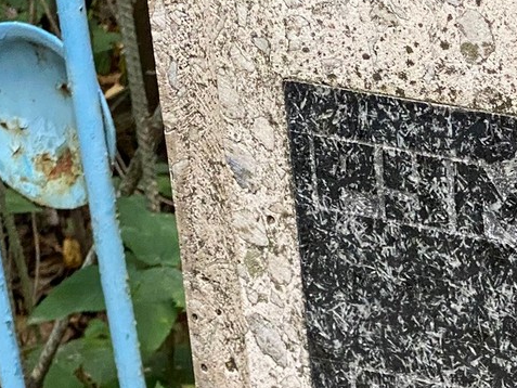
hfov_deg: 12.3
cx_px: 587
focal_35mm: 157
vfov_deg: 9.2
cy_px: 554
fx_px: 2345
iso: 125
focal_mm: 6
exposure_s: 1/121
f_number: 2
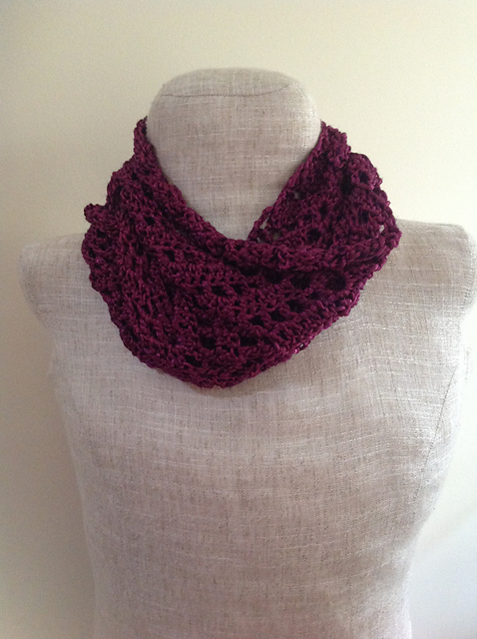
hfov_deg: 40.6
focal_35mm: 35
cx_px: 238
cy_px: 320
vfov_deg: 52.7
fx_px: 645
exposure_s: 1/15
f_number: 2.4
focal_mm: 4.28
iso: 320
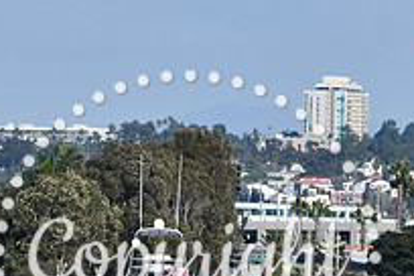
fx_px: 9786
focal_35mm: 851
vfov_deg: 1.6
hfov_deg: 2.4
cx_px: 187
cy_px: 261
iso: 200
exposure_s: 1/1600
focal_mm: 200
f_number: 7.1
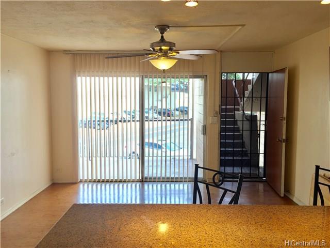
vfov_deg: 48.2
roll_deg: -1.5
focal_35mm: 29
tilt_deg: -4.6
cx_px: 165
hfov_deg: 61.7
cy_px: 124
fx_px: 276
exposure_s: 1/60
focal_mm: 4.15
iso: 32
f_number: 2.2
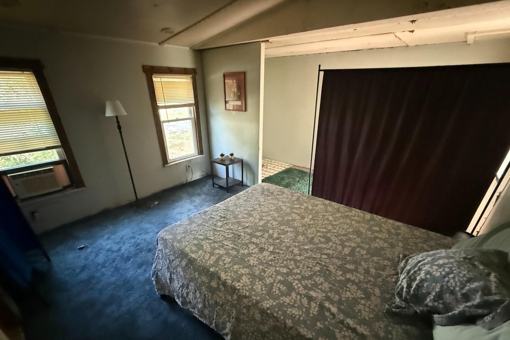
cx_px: 248
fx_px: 227
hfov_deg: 96.7
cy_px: 206
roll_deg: +0.7
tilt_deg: -27.0
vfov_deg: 72.9
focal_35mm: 16
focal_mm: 2.22
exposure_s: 1/40
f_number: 2.2
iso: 1600
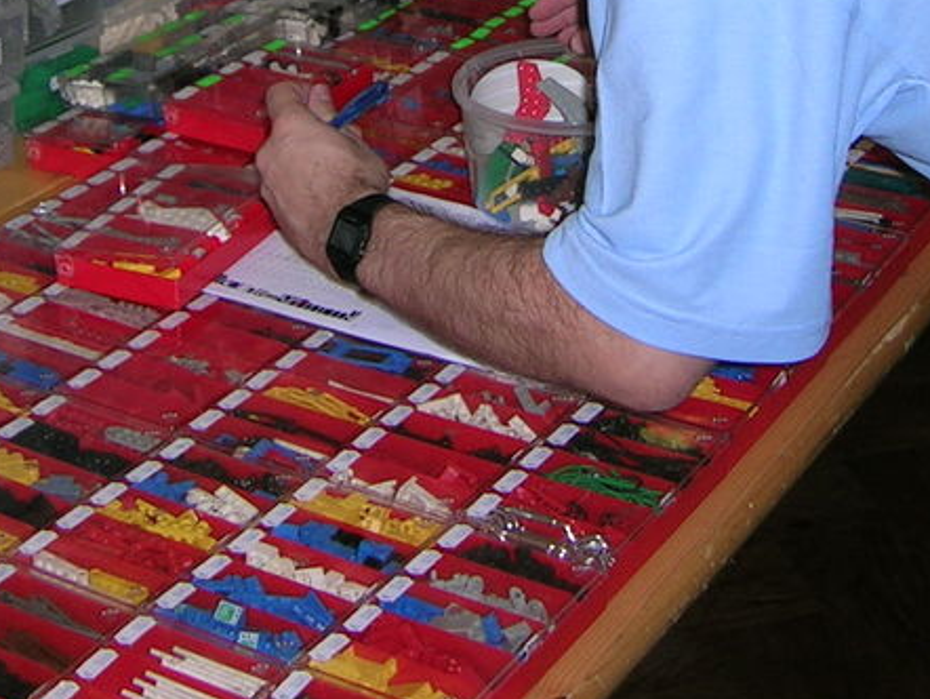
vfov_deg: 17.5
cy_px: -99
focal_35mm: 81
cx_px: 612
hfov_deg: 24.0
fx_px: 2177
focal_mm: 5.4
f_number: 2.8
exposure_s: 1/60.1
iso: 50
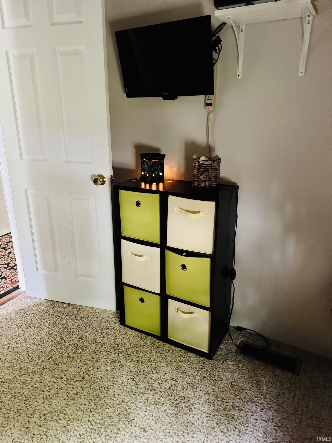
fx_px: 307
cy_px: 222
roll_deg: +0.1
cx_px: 166
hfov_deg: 56.8
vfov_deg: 71.6
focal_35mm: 24
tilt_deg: -20.1
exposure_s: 1/30
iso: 1000
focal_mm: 6.76
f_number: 1.78
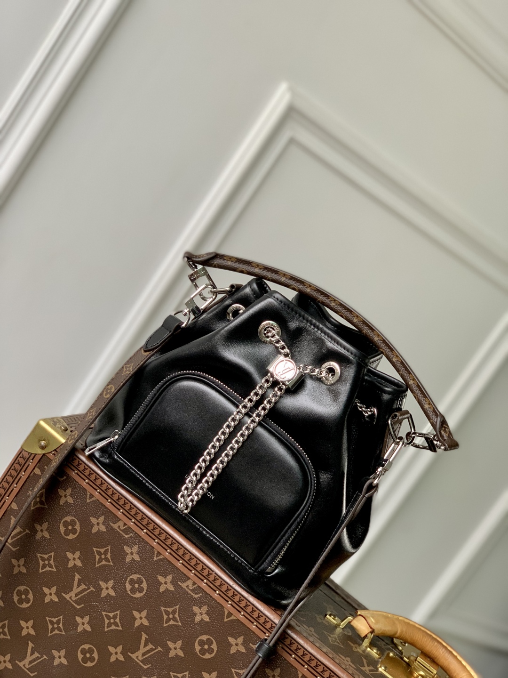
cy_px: 339
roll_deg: -34.8
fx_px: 1017
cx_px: 254
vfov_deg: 36.8
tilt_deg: -8.0
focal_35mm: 52
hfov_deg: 28.0
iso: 100
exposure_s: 1/122
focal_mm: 6
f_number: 2.4
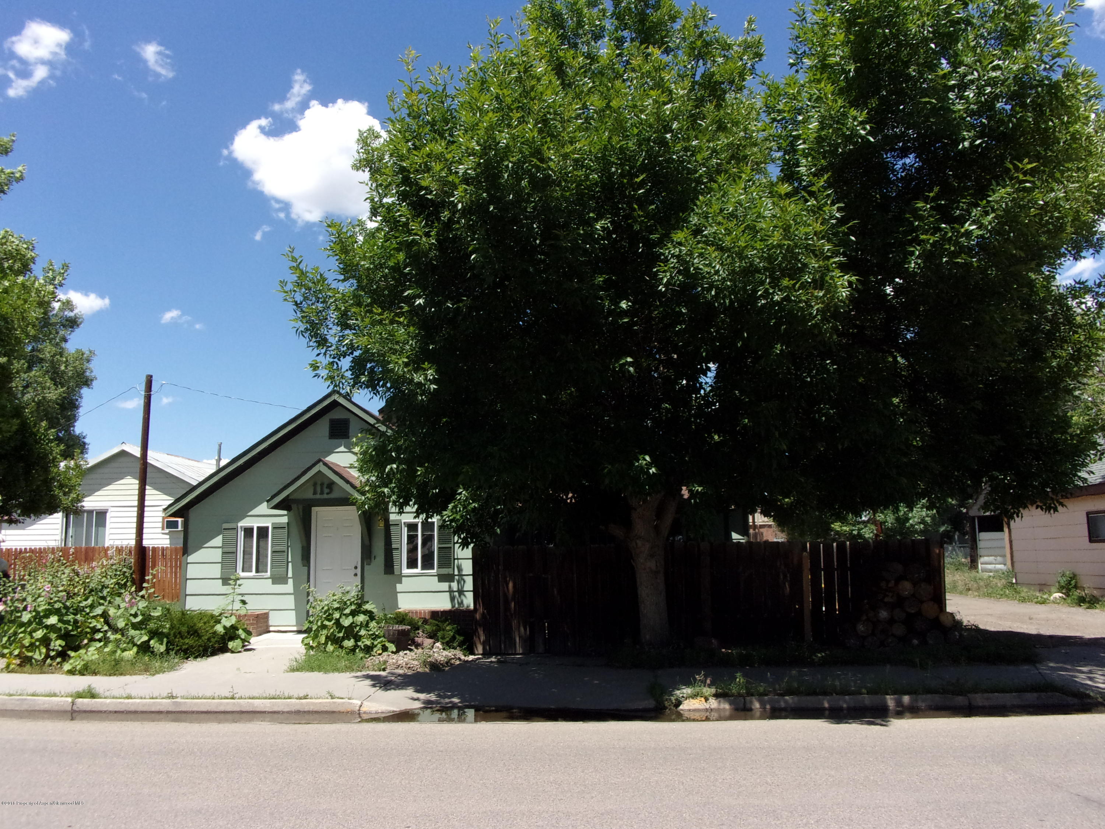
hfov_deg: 63.4
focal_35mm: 28
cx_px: 552
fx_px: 894
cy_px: 414
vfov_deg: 49.7
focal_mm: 5.1
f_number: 10.8
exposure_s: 1/170
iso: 160
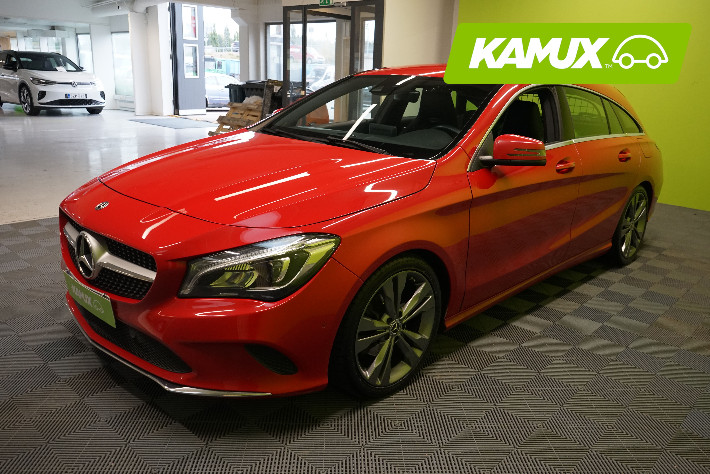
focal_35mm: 28
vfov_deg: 46.4
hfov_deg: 65.5
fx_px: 552
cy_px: 237
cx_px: 355
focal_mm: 28
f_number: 7.1
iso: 2000
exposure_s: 1/30
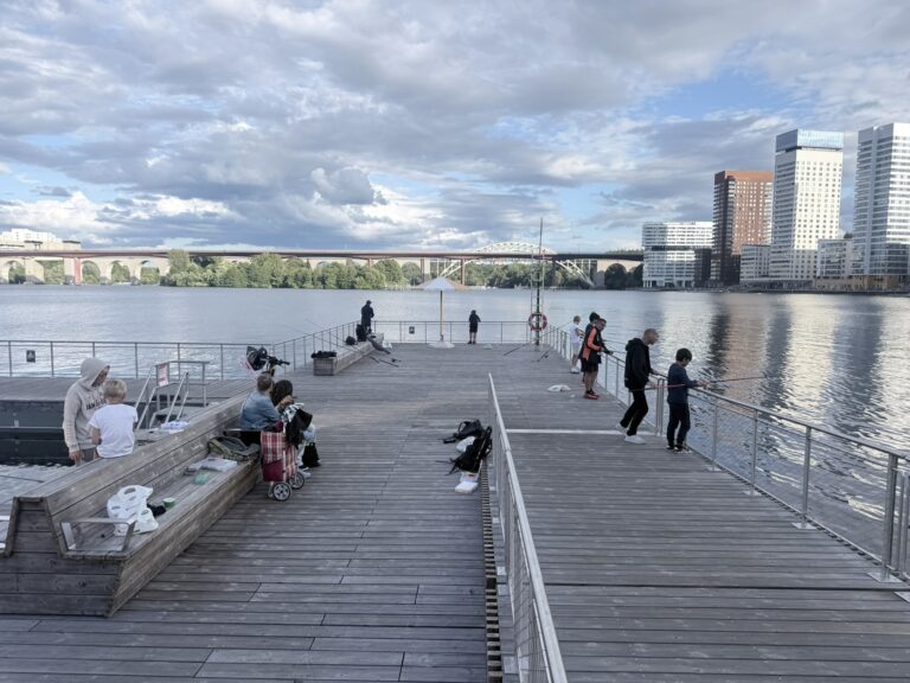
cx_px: 455
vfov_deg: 56.8
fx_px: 631
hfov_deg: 71.6
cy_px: 342
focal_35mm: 24
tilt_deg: -5.6
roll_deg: -0.2
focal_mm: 6.76
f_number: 1.78
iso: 80
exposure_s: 1/3145
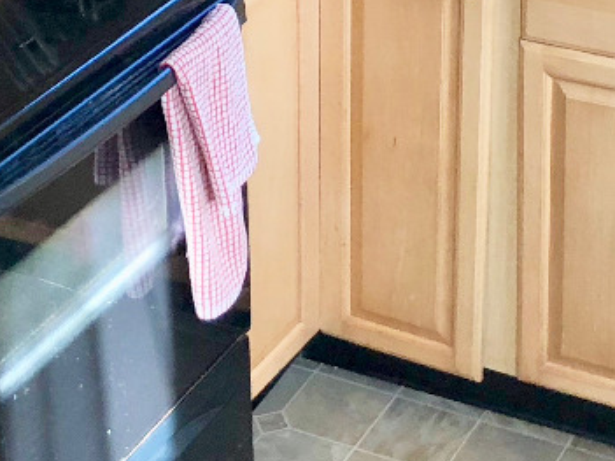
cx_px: 366
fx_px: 2042
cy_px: -54
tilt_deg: -23.2
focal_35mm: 115
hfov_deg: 17.1
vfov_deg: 12.6
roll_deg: +1.7
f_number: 1.8
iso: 32
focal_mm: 4
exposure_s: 1/30
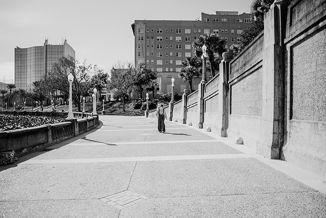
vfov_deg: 51.0
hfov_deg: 71.1
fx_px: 228
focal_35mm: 25
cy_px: 109
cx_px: 163
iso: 100
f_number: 2
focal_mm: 24
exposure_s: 1/2500
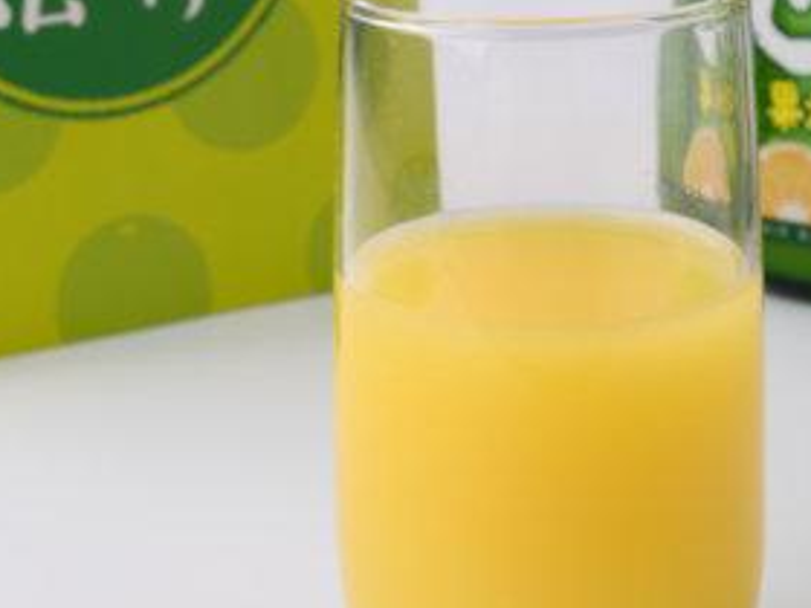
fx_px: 2530
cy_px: 375
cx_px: 359
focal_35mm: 108
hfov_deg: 18.2
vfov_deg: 13.7
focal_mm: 70
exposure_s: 1/125
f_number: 19
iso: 200
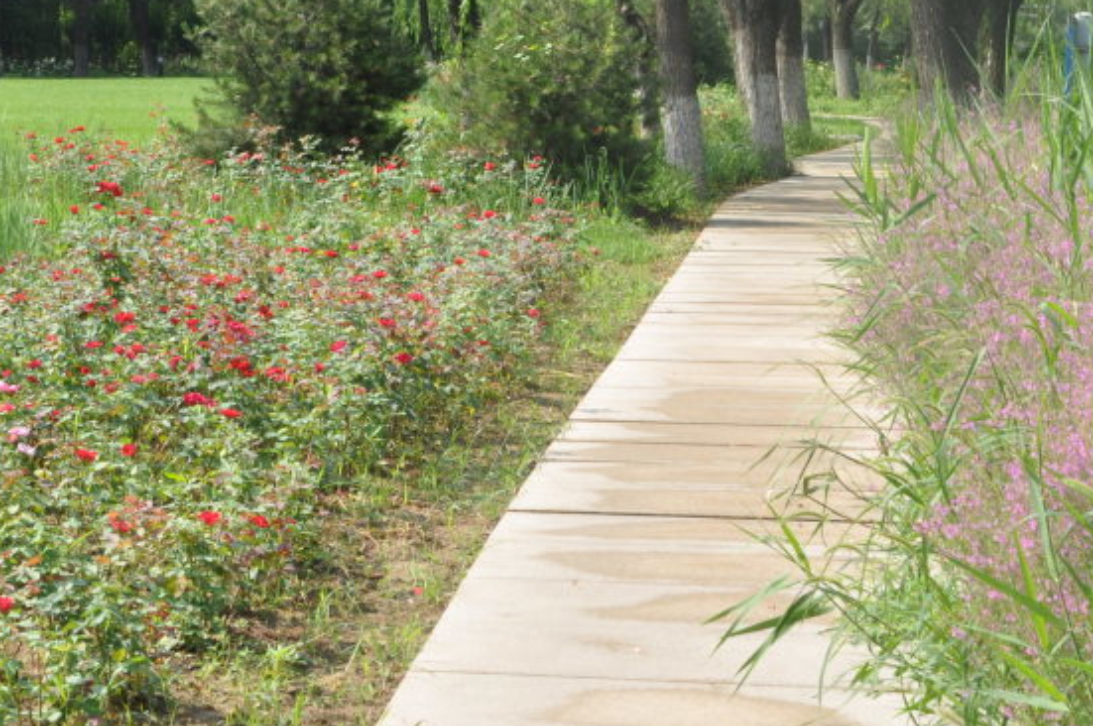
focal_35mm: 117
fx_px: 3548
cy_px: 175
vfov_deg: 11.7
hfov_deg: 17.4
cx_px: 212
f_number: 13
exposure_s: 1/160
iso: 320
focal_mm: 42
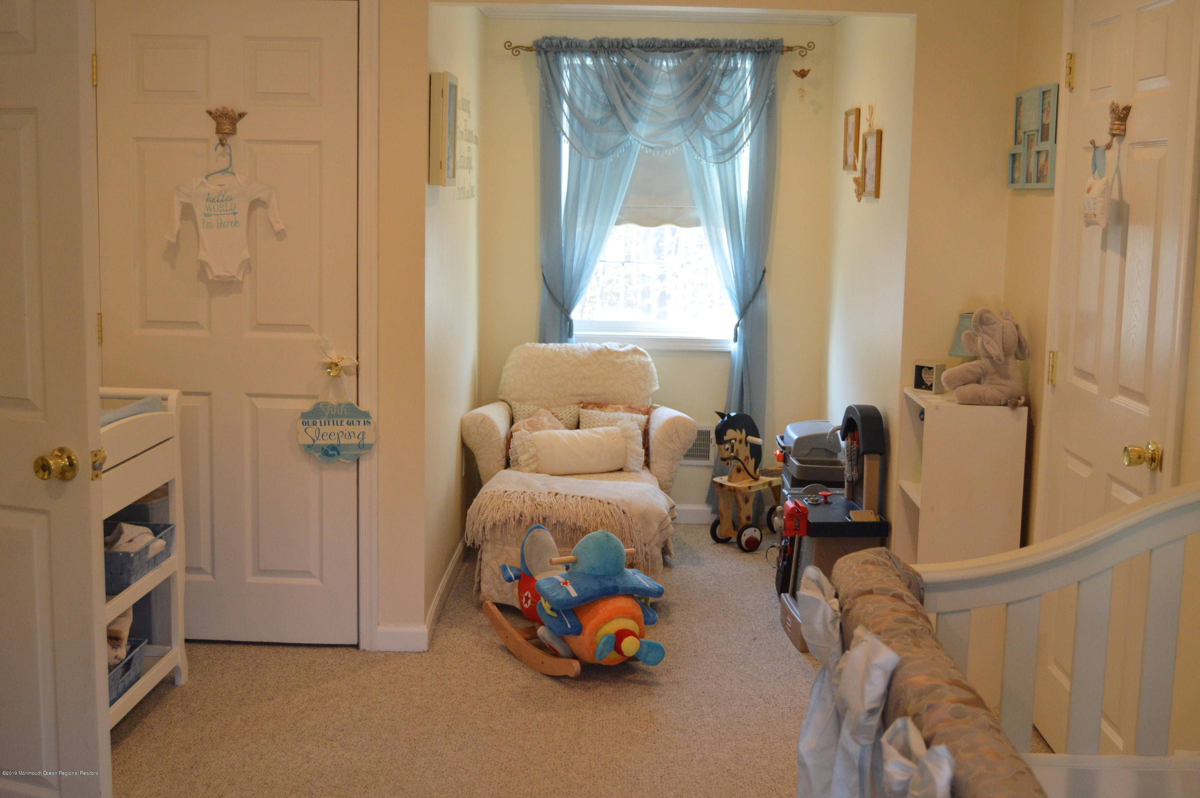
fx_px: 1299
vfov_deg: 34.1
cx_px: 600
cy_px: 399
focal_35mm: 39
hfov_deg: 49.6
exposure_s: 1/100
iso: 800
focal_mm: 26
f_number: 4
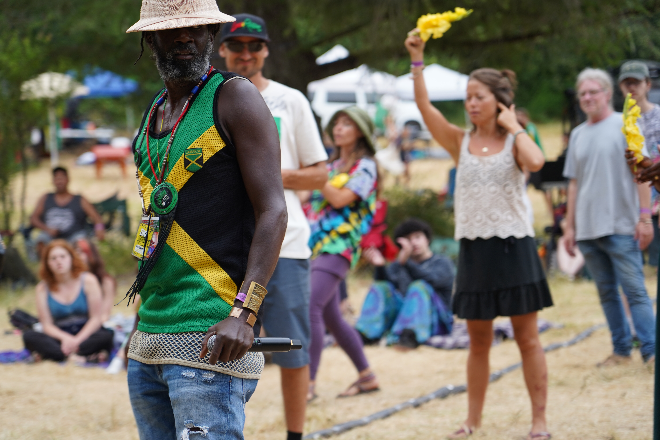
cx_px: 330
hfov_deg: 19.5
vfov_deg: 13.0
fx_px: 1925
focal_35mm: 105
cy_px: 220
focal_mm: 105
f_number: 4
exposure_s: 1/160
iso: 250
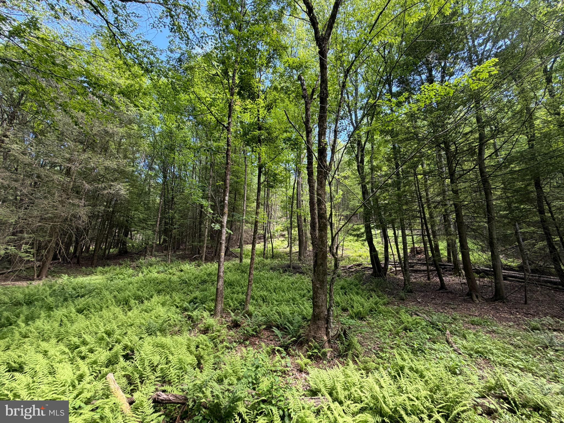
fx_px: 228
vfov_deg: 85.7
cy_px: 212
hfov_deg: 102.1
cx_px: 282
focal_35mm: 14
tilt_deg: +15.2
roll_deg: +1.0
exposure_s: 1/121
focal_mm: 2.22
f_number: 2.2
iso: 80
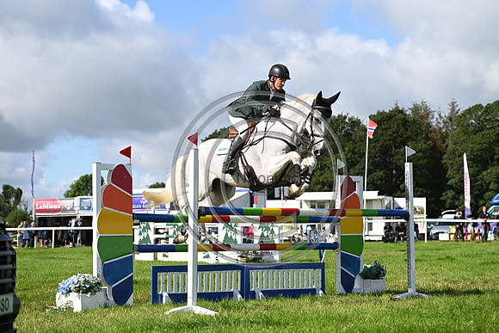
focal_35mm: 85
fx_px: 1178
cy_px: 166
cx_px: 250
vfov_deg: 16.1
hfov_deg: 23.9
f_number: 4
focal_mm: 85
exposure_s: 1/1250
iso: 140
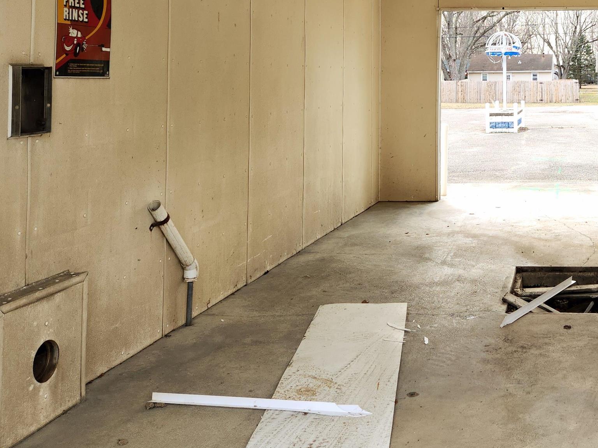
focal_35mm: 46
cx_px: 536
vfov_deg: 30.3
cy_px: 53
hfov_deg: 38.5
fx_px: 795
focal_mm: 5.4
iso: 20
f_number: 1.8
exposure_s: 1/131
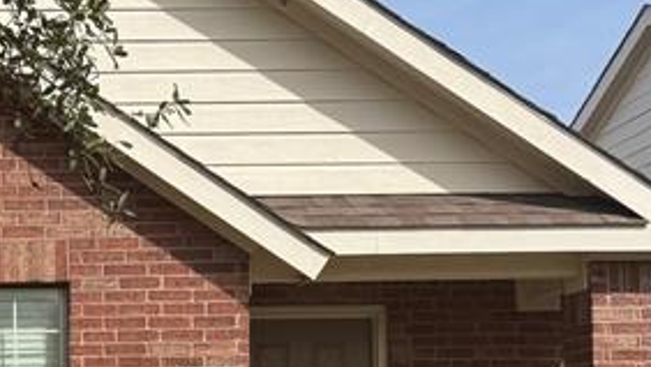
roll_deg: +0.1
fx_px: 1641
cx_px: -120
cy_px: 452
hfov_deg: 21.0
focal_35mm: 95
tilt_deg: +0.7
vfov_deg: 12.4
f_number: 1.78
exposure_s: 1/5348
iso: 80
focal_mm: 6.76
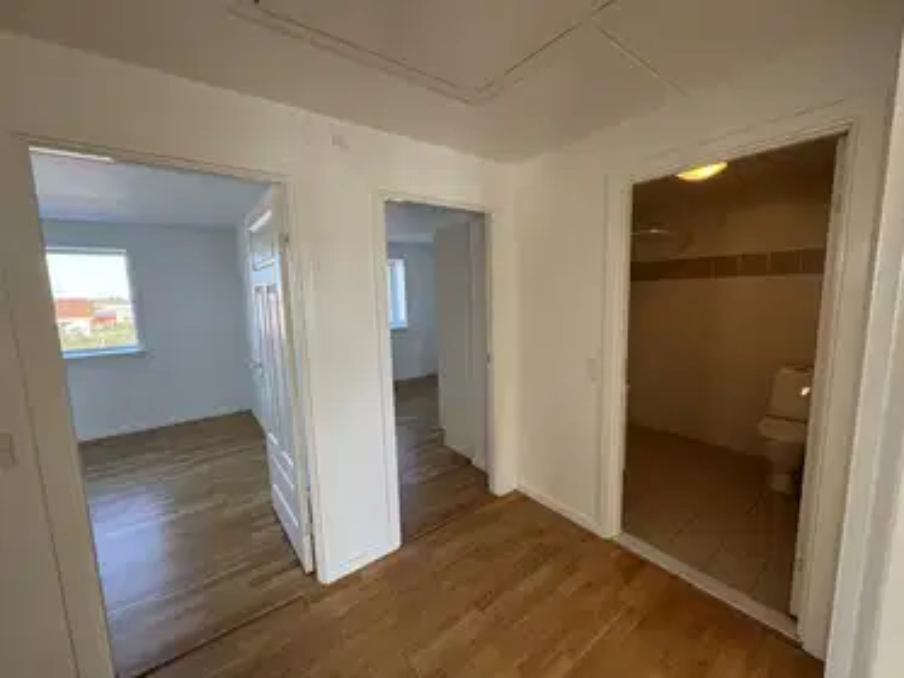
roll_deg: +1.7
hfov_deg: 102.0
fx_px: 366
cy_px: 339
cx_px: 452
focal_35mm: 14
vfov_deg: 85.7
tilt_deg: -7.0
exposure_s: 1/100
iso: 125
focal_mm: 2.22
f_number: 2.2
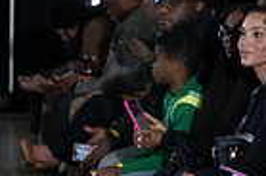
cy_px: 164
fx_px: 2654
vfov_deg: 3.8
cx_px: -272
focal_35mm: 360
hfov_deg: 5.6
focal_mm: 86
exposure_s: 1/160
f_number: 5
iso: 1250
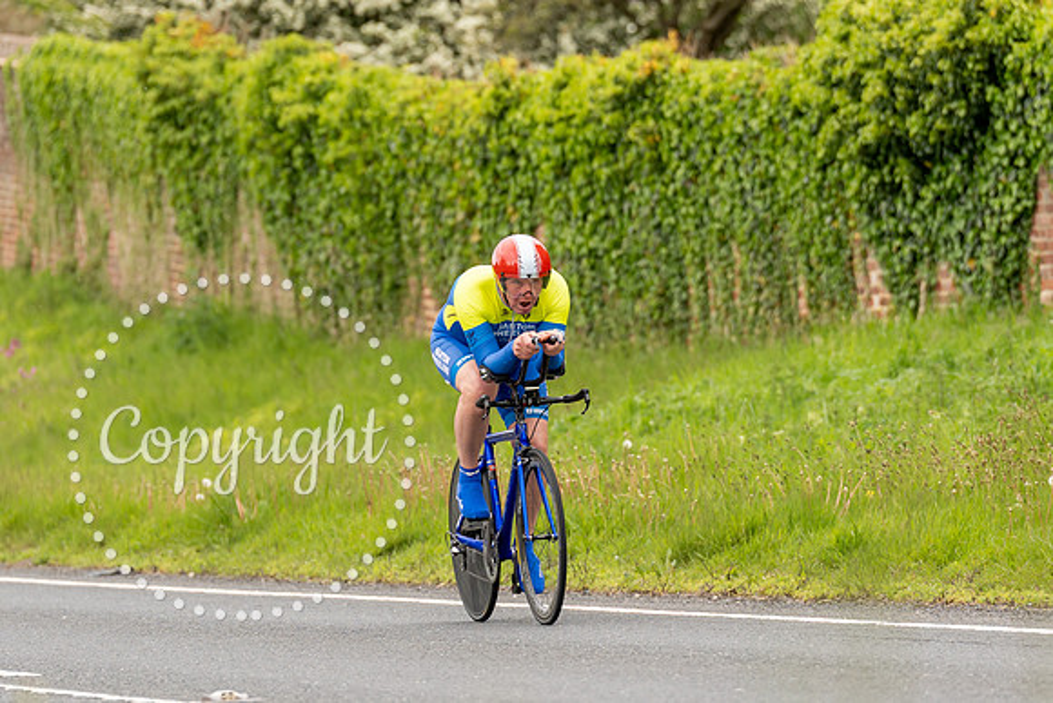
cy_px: 321
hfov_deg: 5.7
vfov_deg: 3.8
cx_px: 528
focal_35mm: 360
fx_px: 10533
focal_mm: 200
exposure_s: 1/1000
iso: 320
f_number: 3.5
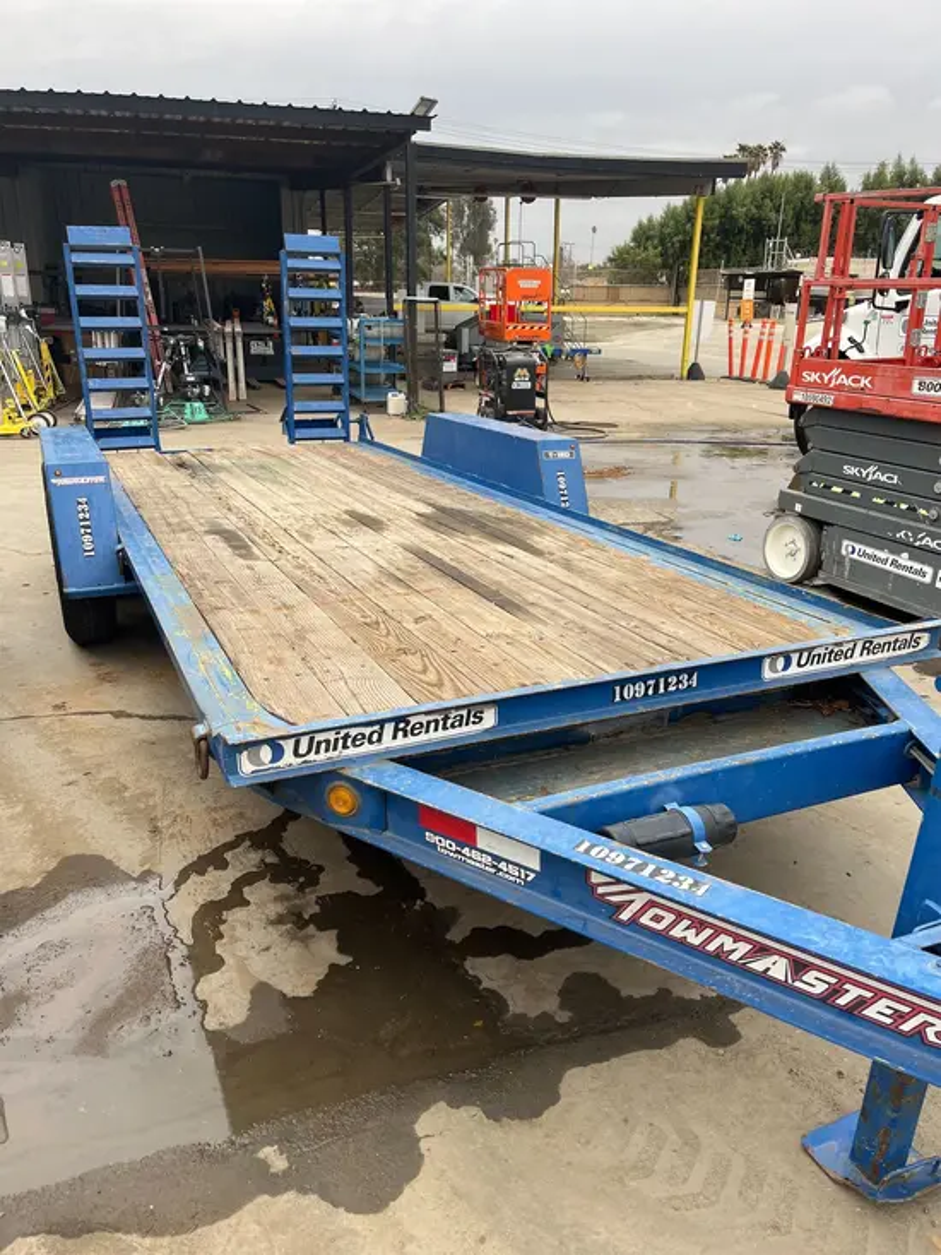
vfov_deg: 67.3
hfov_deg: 53.1
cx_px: 470
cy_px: 628
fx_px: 942
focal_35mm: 26
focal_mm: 5.1
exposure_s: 1/219
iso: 40
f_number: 1.6
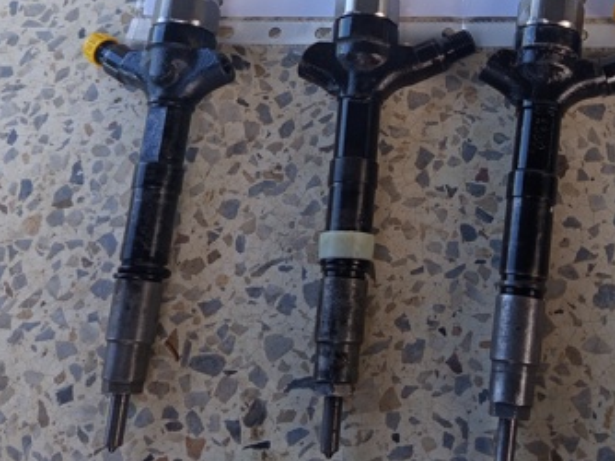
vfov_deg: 30.7
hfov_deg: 40.3
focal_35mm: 46
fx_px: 817
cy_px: 92
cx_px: 446
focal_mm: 5.24
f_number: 1.7
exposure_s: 1/100
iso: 132
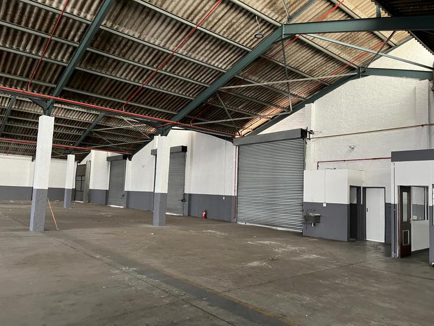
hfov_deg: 67.3
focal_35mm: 26
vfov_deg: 53.1
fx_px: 326
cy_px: 163
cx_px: 217
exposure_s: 1/60
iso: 250
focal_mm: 5.1
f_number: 1.6
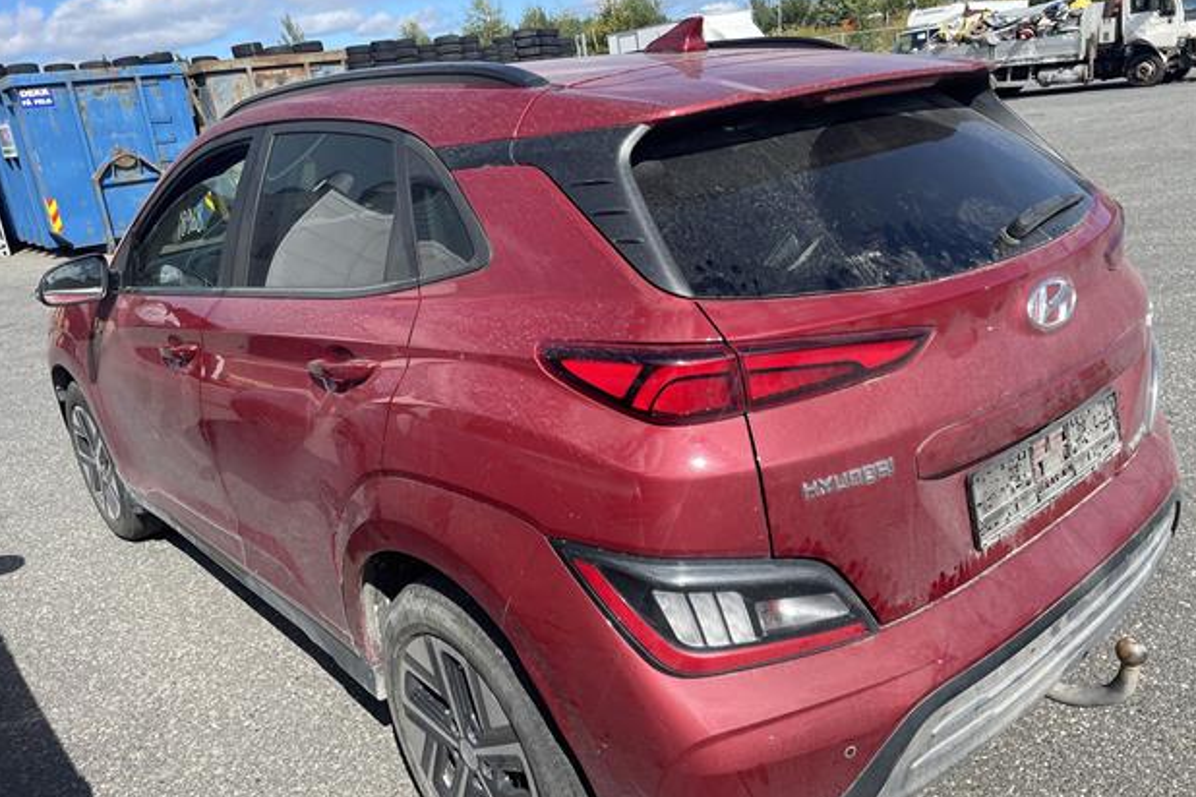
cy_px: 410
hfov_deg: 65.5
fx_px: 930
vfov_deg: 46.4
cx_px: 583
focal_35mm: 28
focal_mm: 4.2
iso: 32
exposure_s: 1/2257
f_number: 1.6
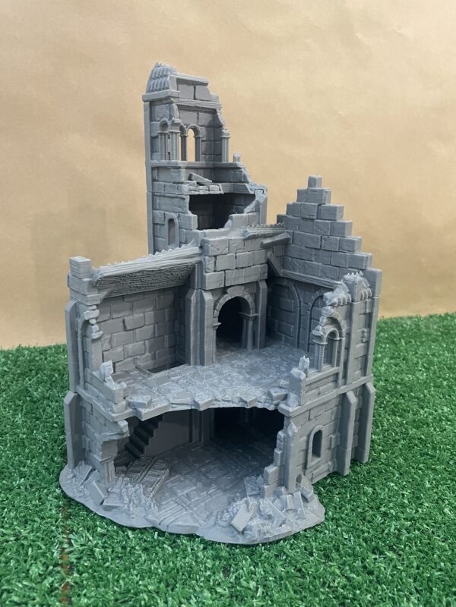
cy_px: 304
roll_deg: +0.1
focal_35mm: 26
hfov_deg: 53.1
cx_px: 228
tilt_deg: -14.7
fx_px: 457
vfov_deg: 67.3
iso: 400
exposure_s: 1/50
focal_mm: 4.2
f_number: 1.6
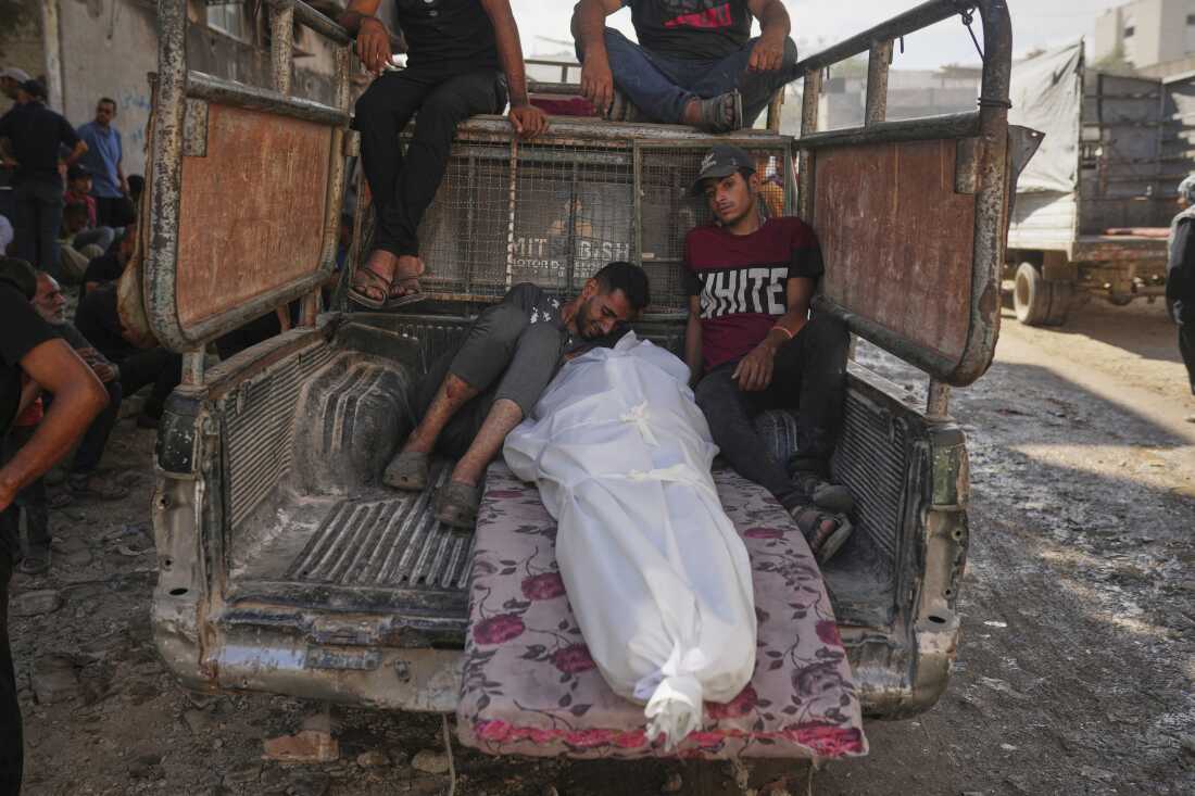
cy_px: 398
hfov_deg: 54.4
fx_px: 1162
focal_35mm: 35
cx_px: 598
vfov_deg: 37.8
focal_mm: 35
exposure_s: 1/2000
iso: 200
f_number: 3.2
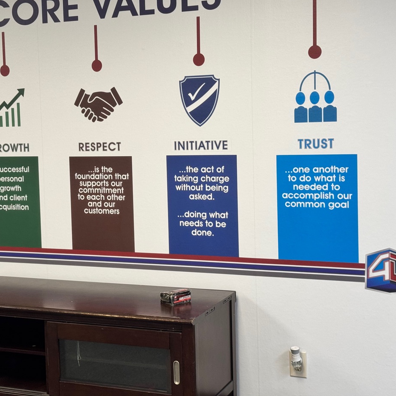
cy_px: 180
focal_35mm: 64
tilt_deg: -4.1
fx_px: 828
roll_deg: +1.6
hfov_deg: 26.7
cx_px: 123
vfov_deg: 26.9
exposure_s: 1/60
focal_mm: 6.76
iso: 80
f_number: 1.78
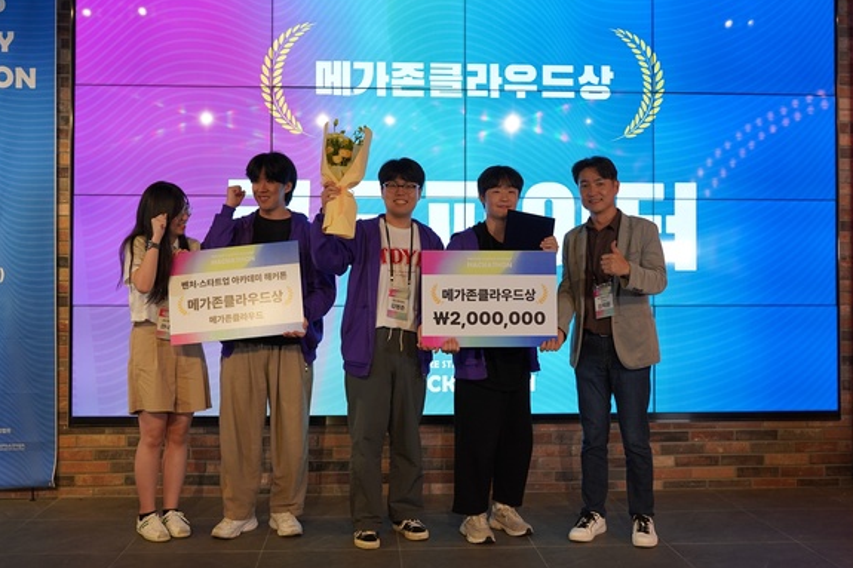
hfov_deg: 48.5
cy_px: 271
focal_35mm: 40
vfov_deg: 33.4
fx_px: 947
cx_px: 424
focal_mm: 36
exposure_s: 1/160
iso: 800
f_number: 4
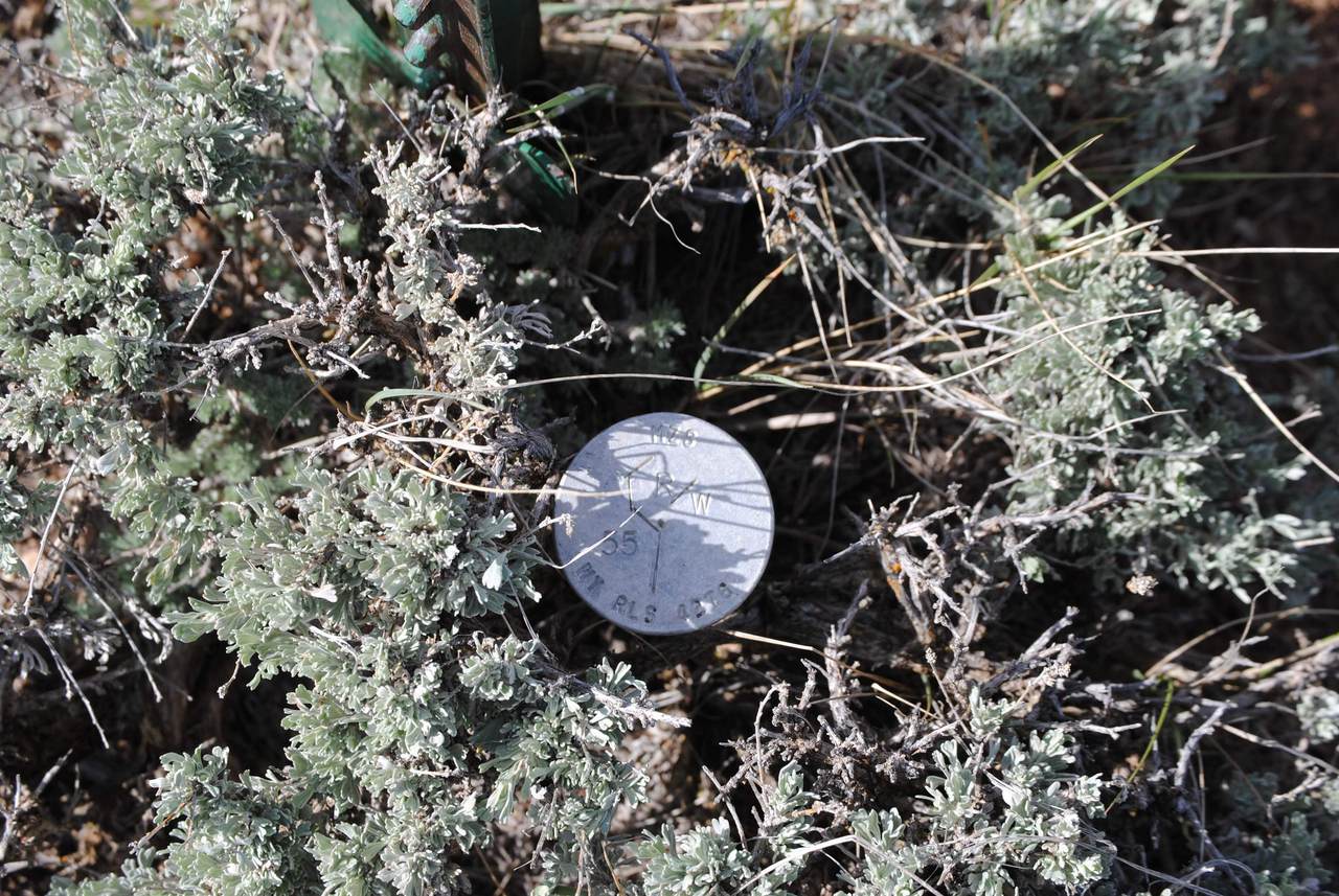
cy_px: 448
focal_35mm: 82
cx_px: 670
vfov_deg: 16.6
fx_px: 3072
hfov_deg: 24.6
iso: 100
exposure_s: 1/250
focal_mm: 55
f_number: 8
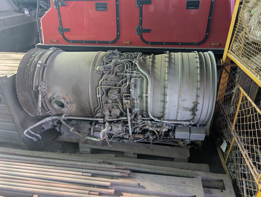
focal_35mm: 24
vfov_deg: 56.9
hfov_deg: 71.5
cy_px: 98
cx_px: 130
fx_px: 181
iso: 721
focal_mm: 6.9
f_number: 1.68
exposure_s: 1/507
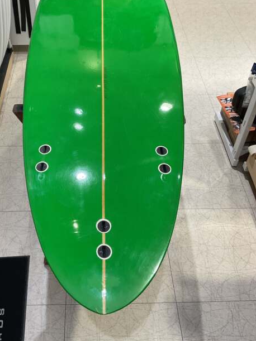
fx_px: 375
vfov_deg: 48.6
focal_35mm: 38
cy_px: 132
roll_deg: +1.9
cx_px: 94
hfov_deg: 37.5
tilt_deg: -43.7
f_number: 1.8
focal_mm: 3
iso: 50
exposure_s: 1/120
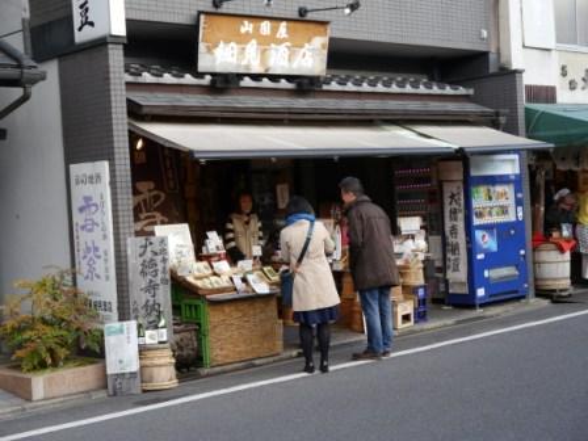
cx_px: 294
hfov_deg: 31.2
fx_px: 1053
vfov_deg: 23.7
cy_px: 220
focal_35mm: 62
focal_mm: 31
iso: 160
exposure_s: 1/80
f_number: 5
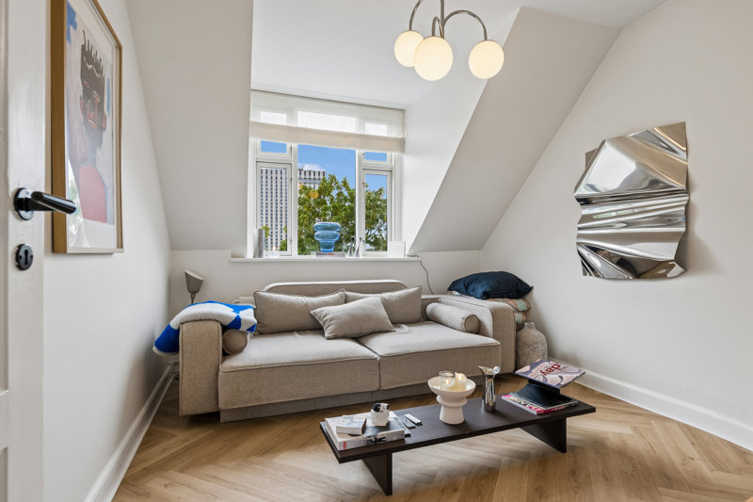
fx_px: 397
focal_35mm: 19
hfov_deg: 86.9
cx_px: 376
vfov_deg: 64.5
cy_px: 251
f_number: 8
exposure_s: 1/30
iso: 250
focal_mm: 19
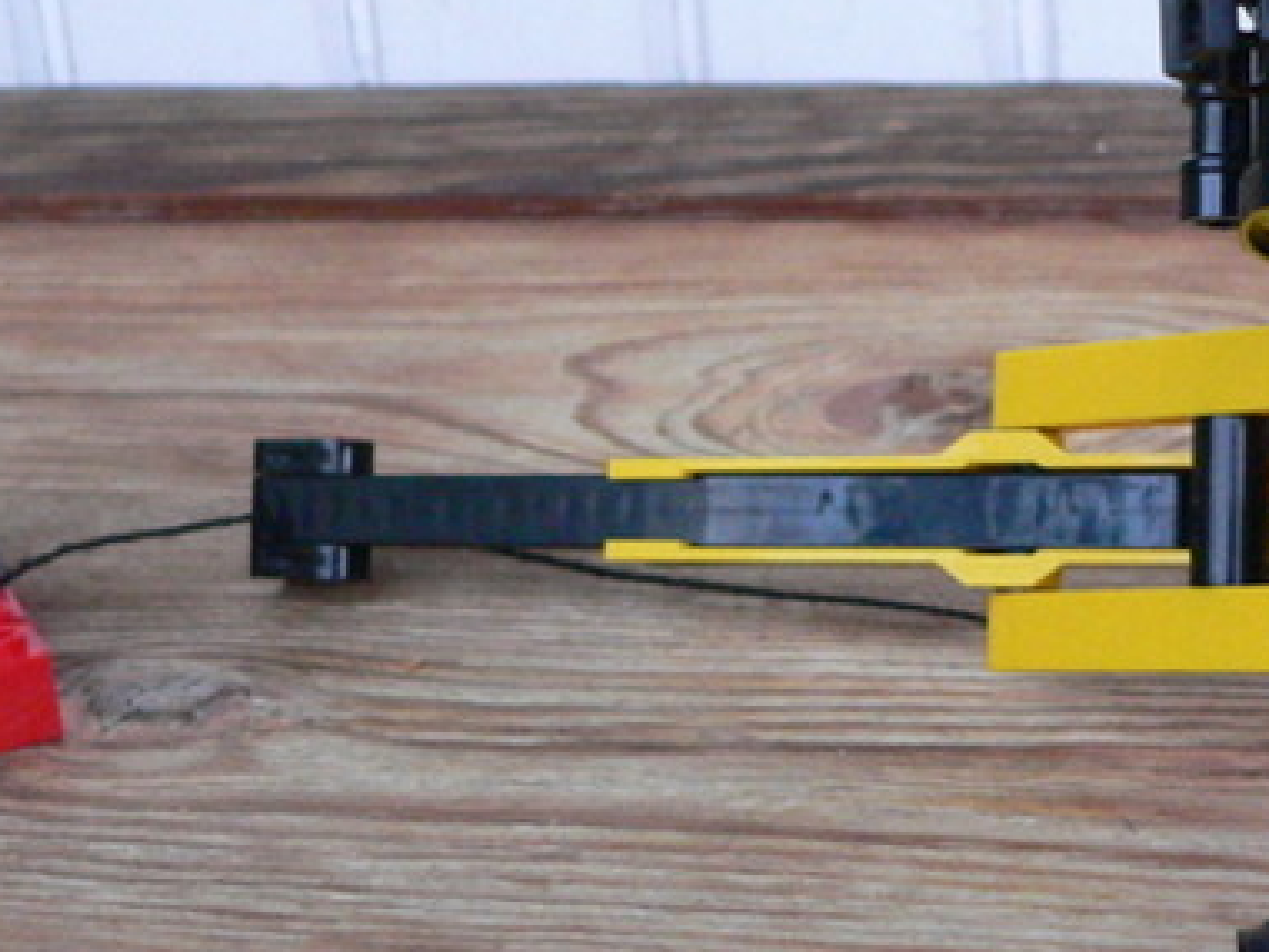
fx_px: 3117
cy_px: 531
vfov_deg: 17.4
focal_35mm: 85
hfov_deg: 21.5
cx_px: 1482
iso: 400
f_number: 2.8
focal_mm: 6
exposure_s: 1/100
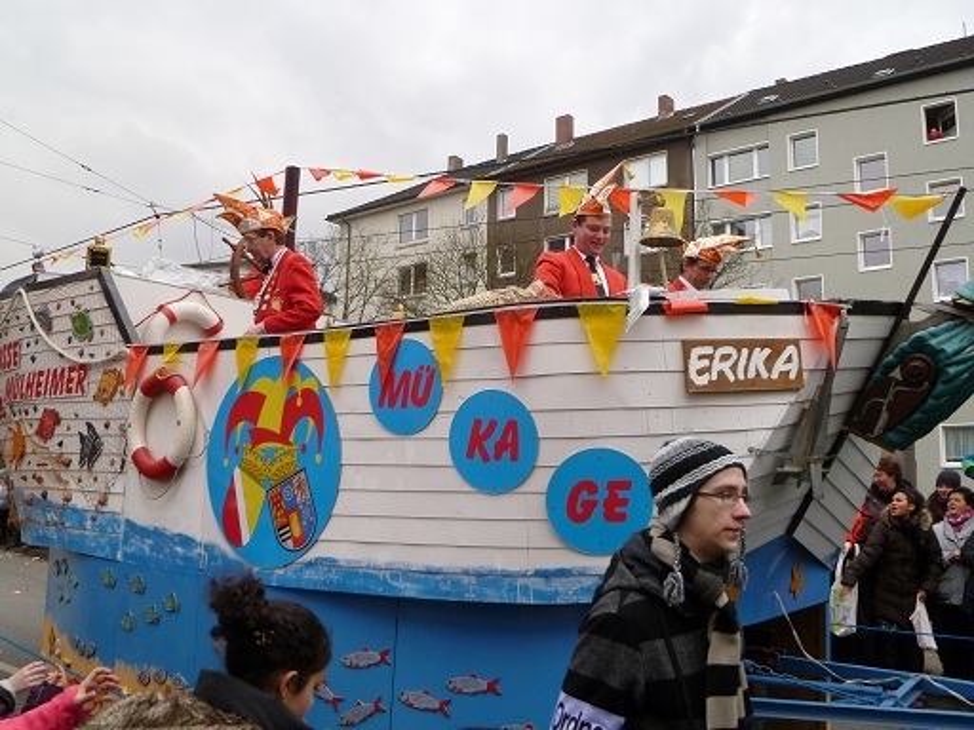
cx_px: 487
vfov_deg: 44.2
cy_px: 365
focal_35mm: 32
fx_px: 900
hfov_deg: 56.8
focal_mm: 5.7
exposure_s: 1/200
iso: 200
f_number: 3.5
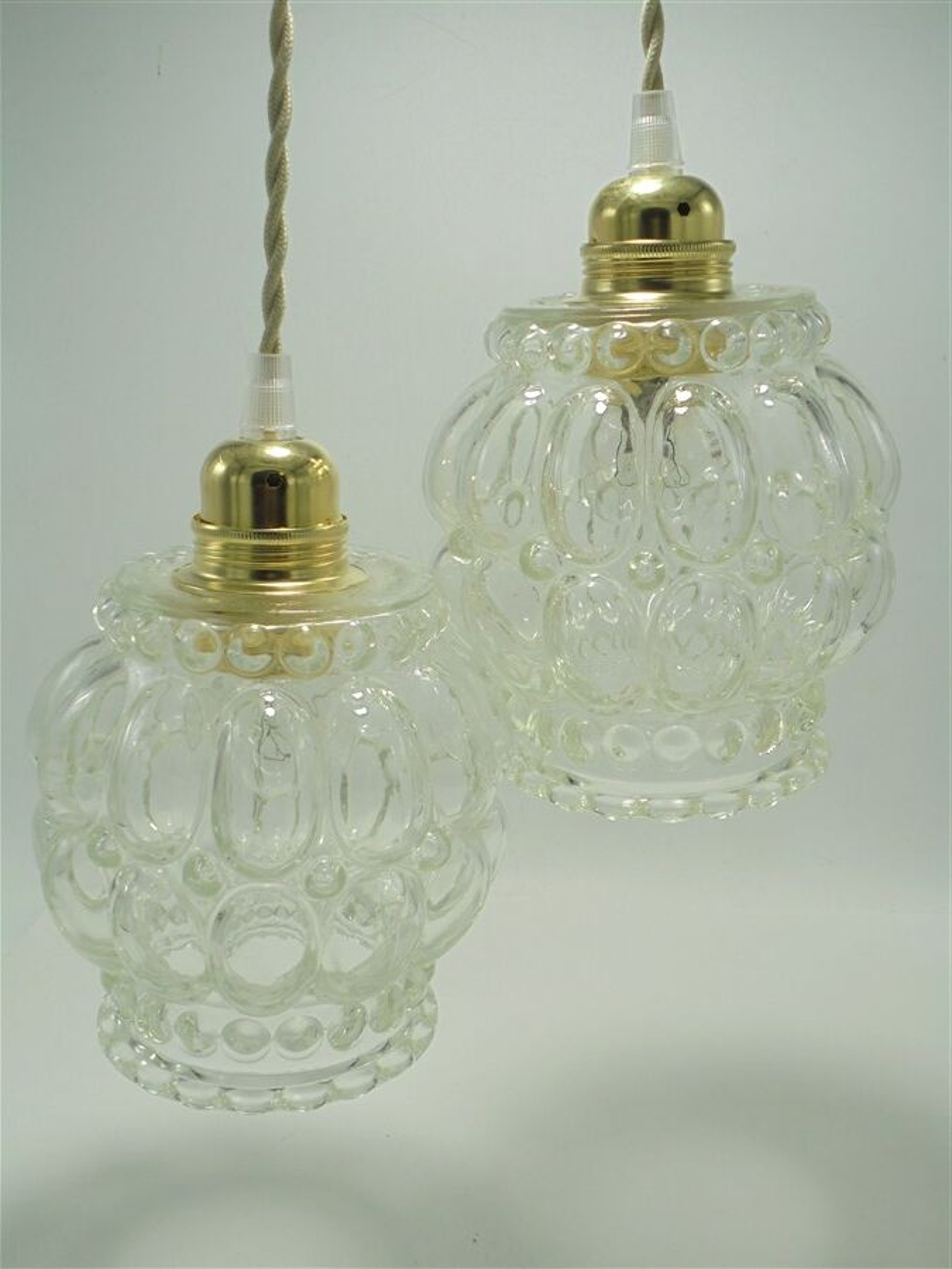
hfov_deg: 37.7
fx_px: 1393
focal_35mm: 38
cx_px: 476
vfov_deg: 49.0
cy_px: 634
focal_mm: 6.9
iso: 100
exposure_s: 1/80
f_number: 4.2
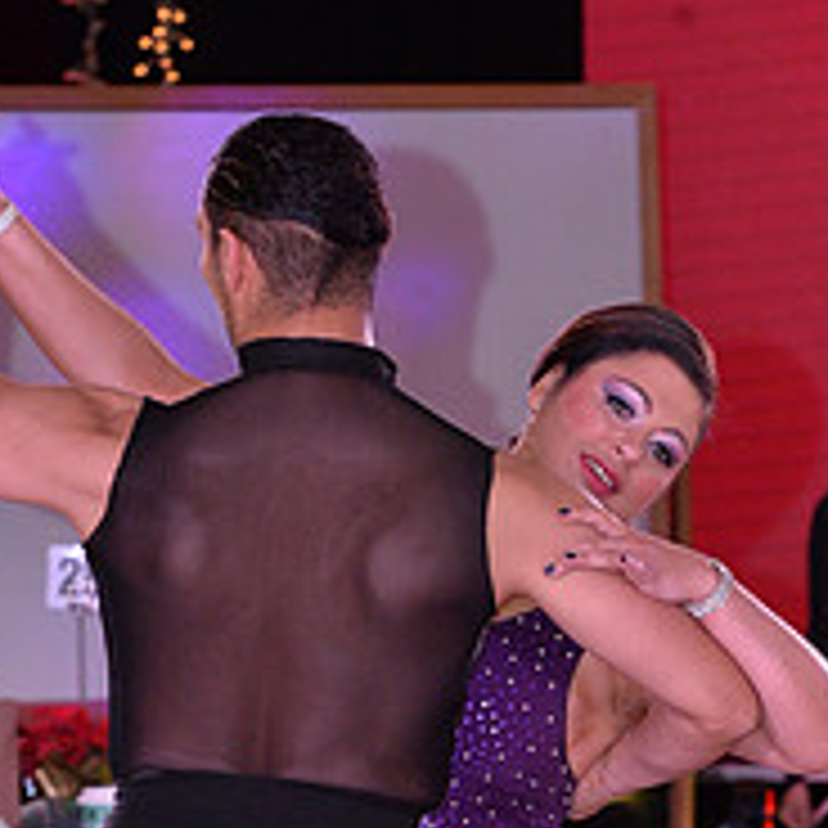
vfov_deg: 4.5
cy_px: 1004
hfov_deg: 4.5
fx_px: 10500
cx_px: 439
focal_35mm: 388
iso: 2000
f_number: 7.1
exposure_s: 1/250
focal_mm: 145
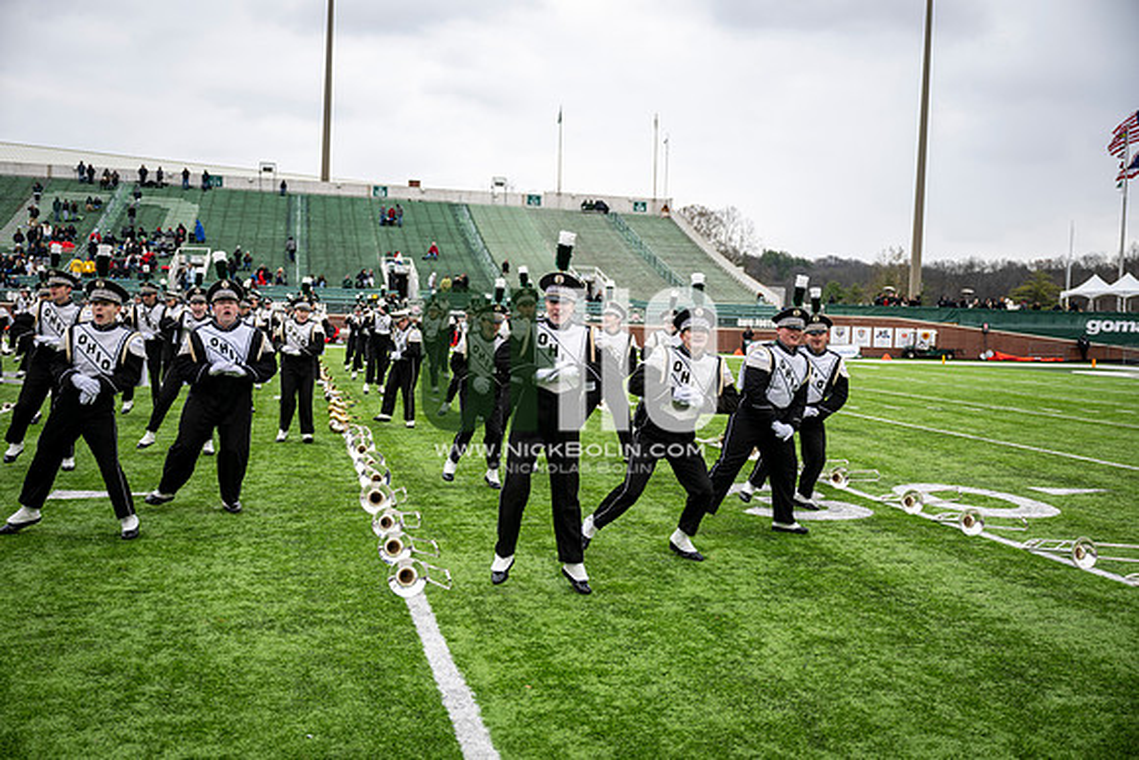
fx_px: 1092
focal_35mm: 34
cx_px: 570
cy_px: 380
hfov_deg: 55.1
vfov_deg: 38.4
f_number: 2.8
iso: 100
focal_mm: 34.5
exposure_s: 1/500
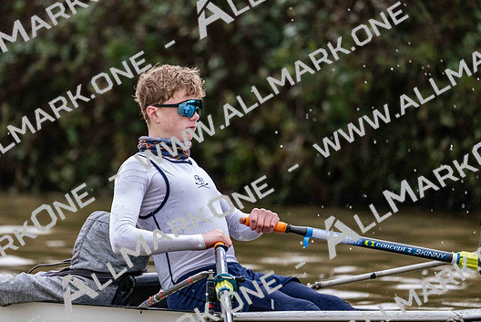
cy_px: 173
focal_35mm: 439
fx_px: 5870
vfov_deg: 3.1
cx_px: 247
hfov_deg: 4.7
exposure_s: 1/1600
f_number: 4.5
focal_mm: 400
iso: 5000
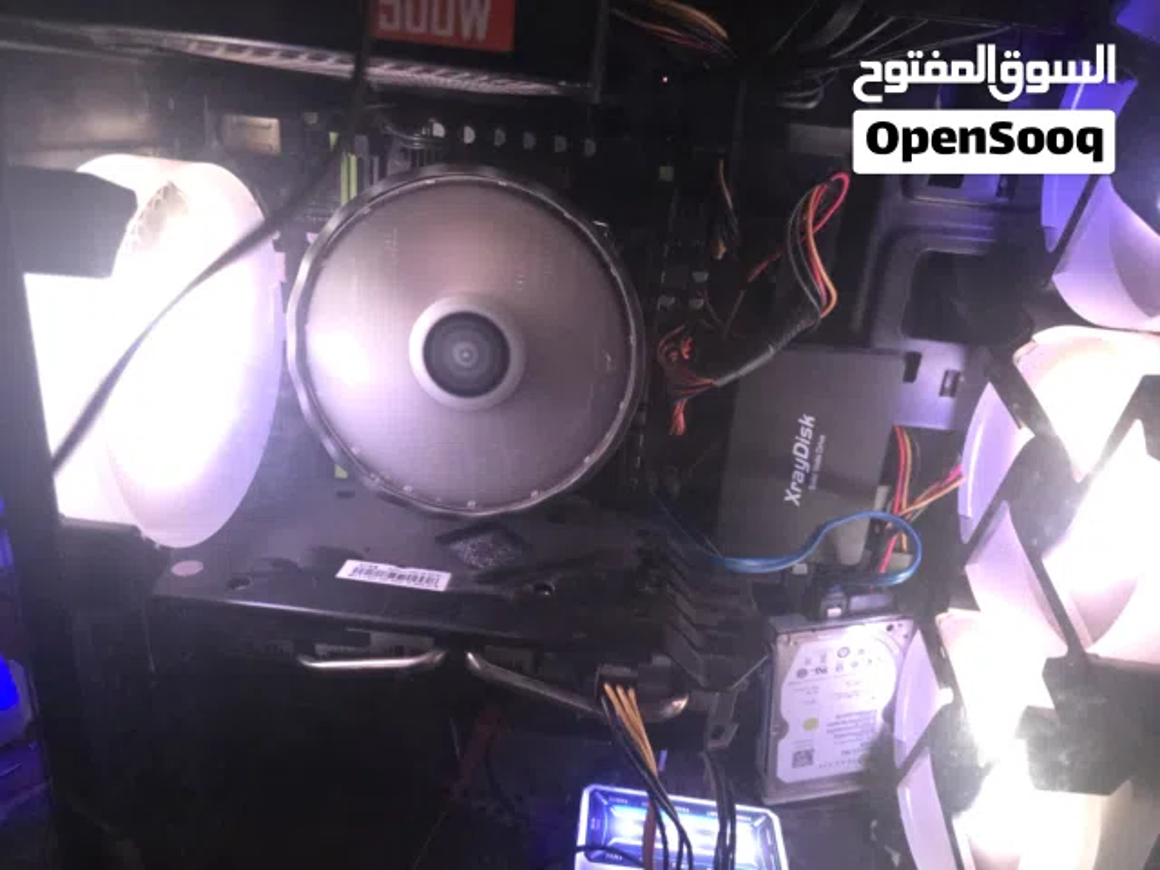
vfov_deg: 58.9
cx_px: 580
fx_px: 771
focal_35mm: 23
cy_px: 435
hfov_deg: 73.9
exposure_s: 1/16.7
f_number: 1.7
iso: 2000
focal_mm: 6.3
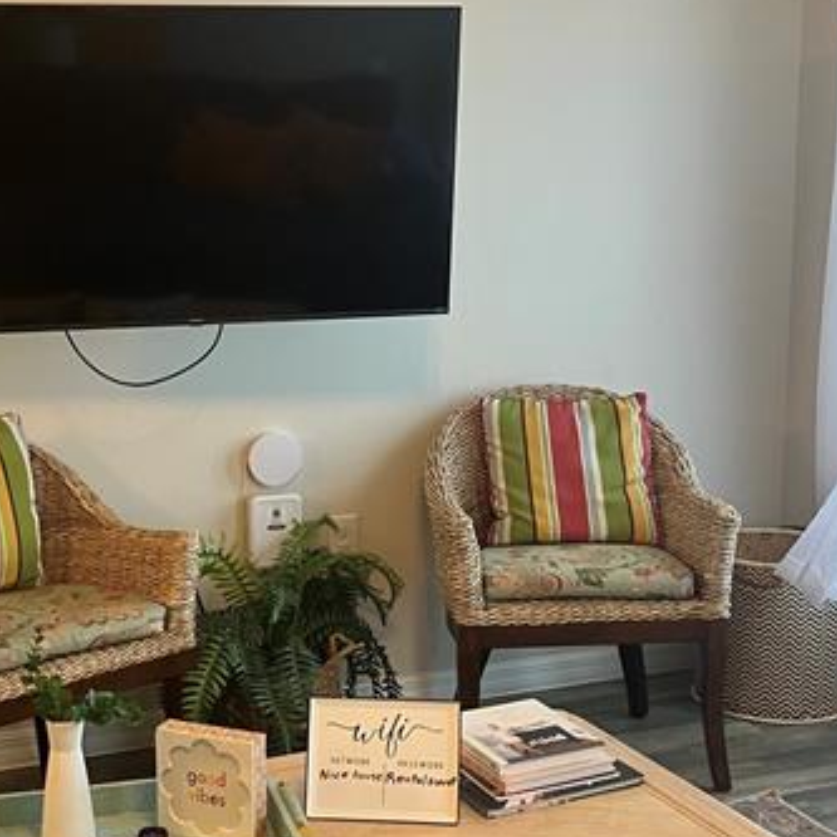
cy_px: 425
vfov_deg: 30.0
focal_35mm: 57
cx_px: 347
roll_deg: +0.4
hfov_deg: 30.0
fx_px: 1559
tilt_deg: -10.5
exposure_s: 1/60
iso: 125
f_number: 1.8
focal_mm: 3.99
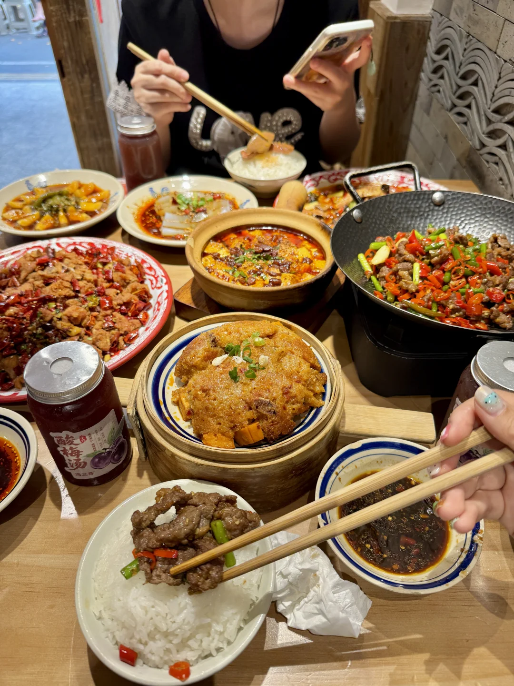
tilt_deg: -41.4
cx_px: 257
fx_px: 475
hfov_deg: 56.8
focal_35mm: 24
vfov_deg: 71.6
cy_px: 343
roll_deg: +0.1
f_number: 1.78
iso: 80
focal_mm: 6.76
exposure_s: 1/100
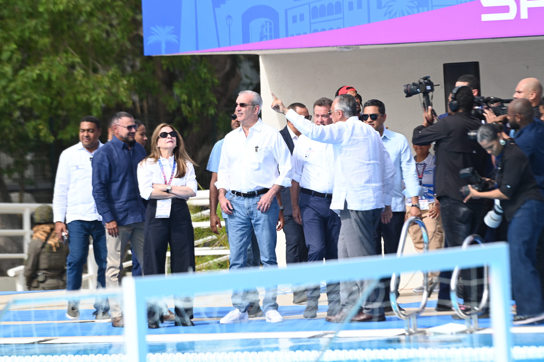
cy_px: 181
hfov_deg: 7.1
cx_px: 272
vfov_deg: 4.7
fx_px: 4379
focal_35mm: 290
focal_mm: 290
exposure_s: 1/1250
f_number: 5.6
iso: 400
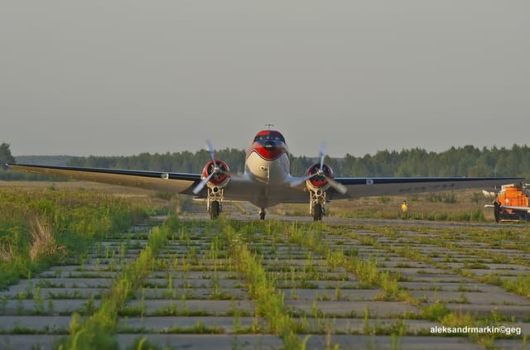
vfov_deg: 6.8
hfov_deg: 10.3
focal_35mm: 200
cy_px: 175
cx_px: 265
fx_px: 2936
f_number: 7.1
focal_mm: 200
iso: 640
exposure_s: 1/500
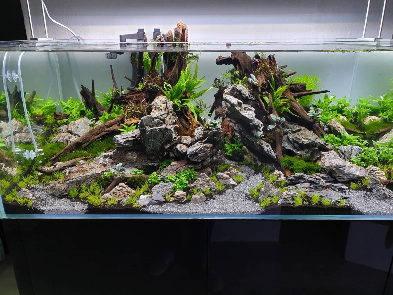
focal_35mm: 26
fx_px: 295
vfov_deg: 53.1
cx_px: 196
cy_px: 148
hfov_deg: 67.3
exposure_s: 1/120
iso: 100
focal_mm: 4.32
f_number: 2.4
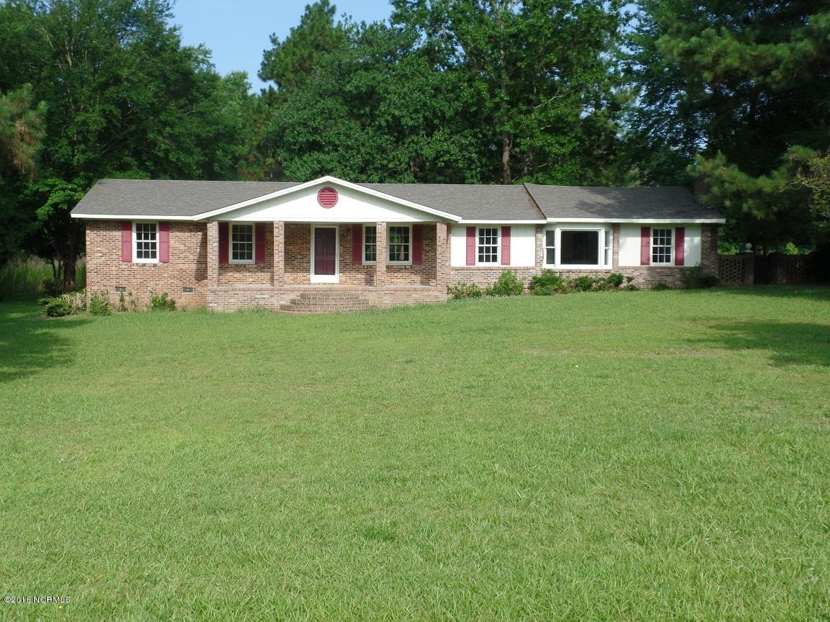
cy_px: 311
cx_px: 415
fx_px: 1007
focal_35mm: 42
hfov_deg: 44.8
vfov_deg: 34.3
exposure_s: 1/500
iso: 80
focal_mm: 7.5
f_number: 3.6
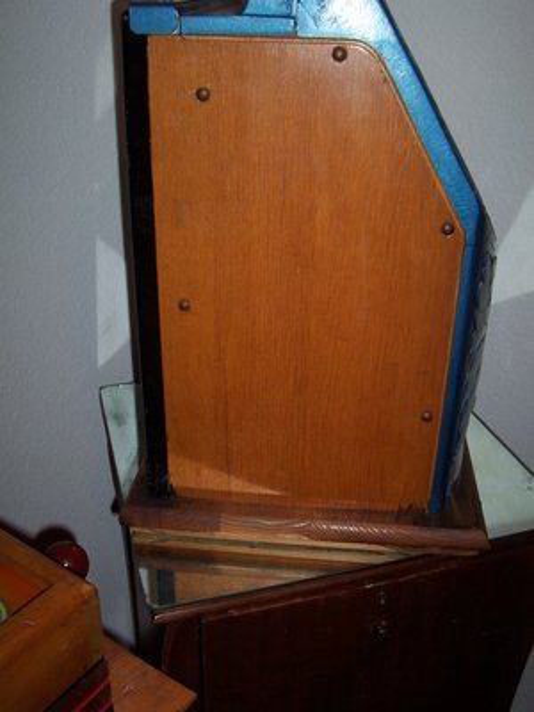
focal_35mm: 37
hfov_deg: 38.7
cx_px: 267
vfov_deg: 50.1
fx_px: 761
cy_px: 356
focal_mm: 5.6
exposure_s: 1/60
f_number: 2.8
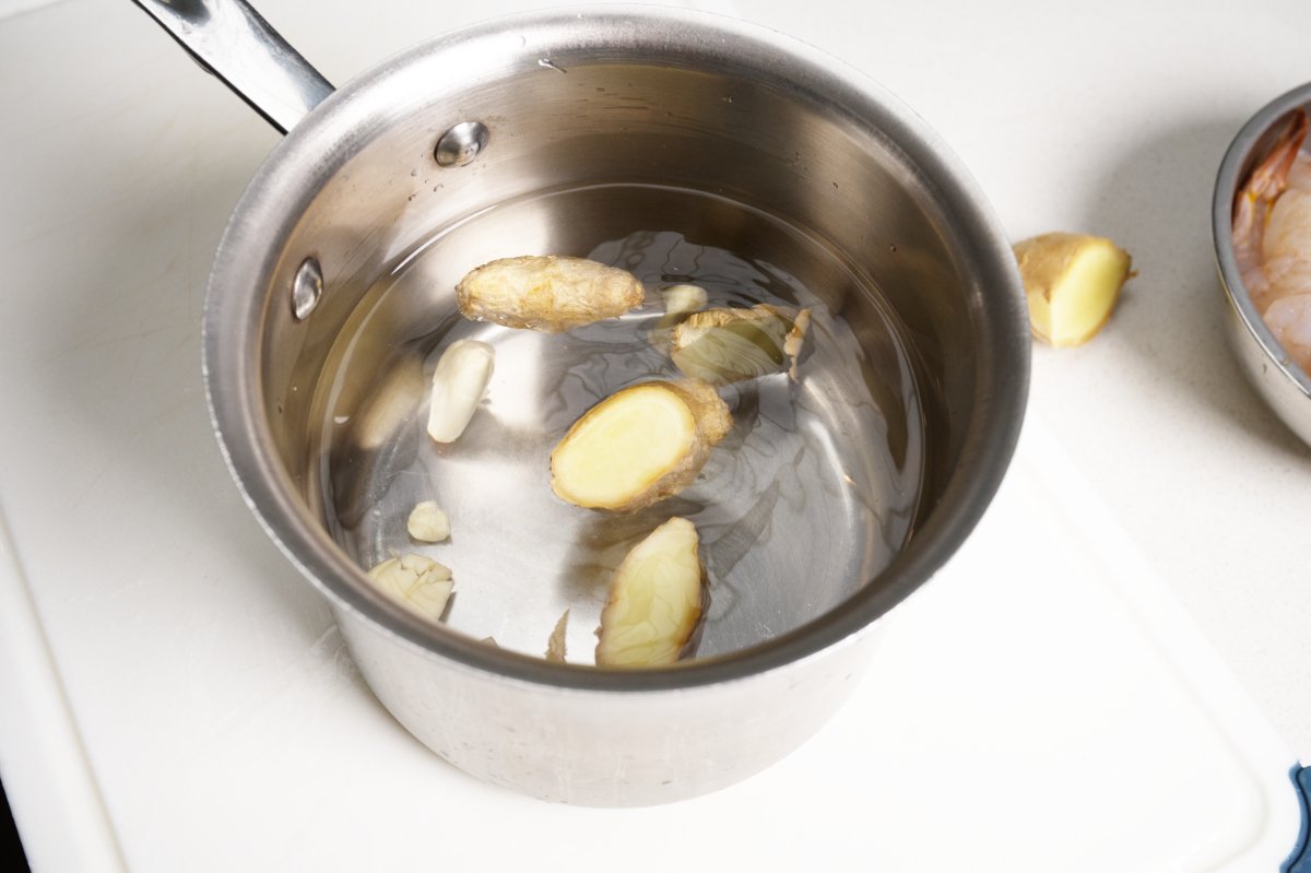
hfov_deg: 49.6
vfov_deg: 34.2
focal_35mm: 39
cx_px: 656
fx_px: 1420
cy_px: 436
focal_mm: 39
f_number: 8
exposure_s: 1/1000
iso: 1000
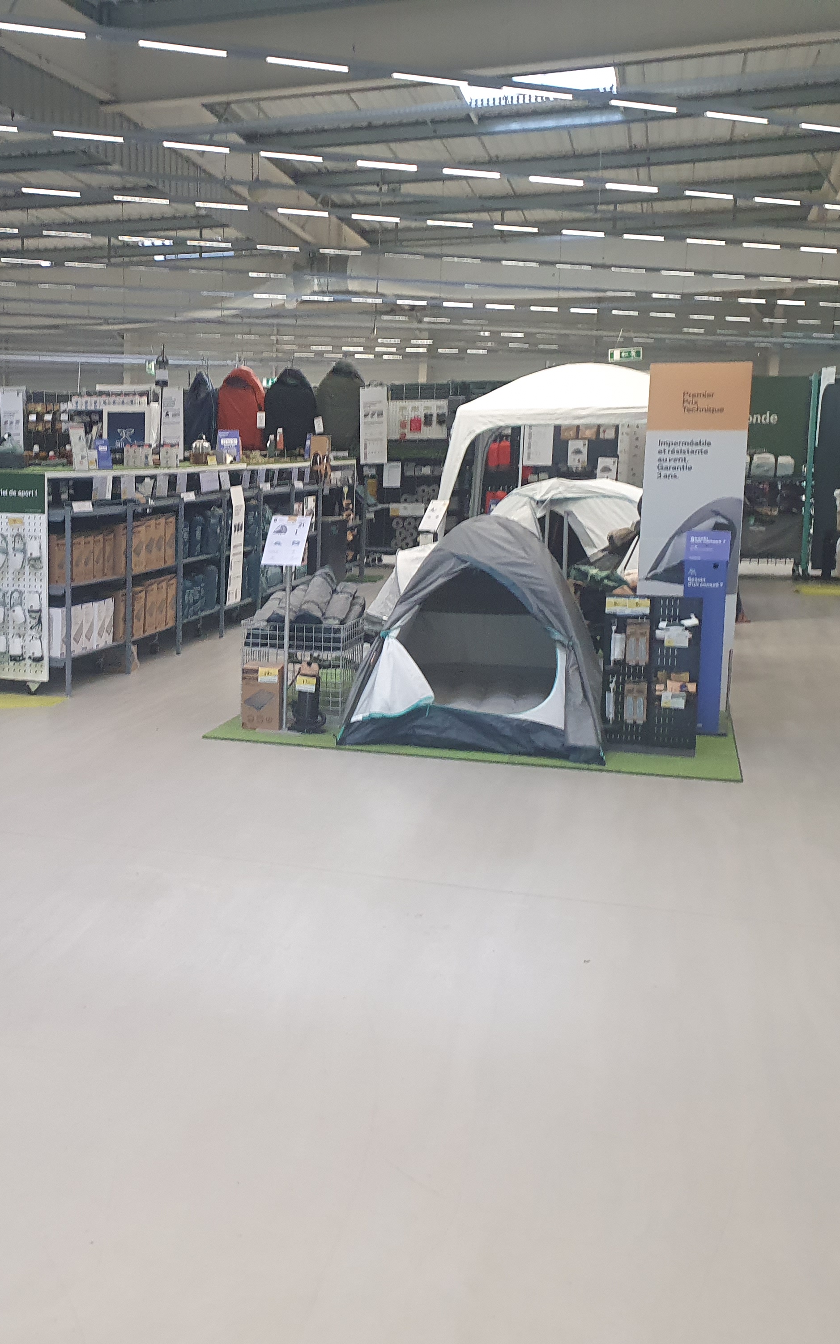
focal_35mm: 37
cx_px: 75
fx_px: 1355
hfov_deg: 32.6
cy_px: 676
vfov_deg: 52.7
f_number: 2.4
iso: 250
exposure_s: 1/50
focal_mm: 4.32
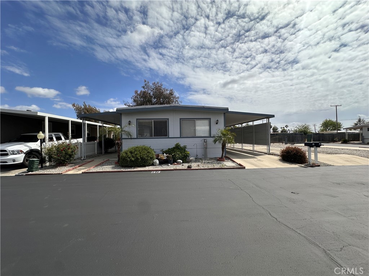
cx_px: 184
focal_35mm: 14
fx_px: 149
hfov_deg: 102.1
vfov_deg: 85.7
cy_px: 138
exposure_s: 1/2398
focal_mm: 2.22
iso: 40
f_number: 2.2
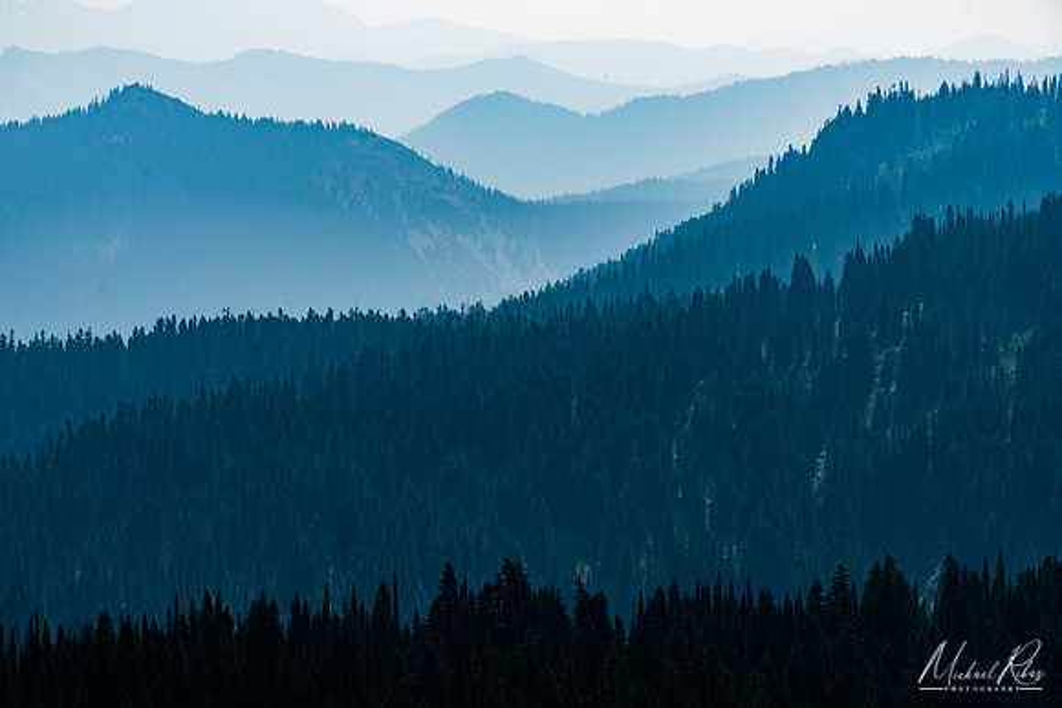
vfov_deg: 11.4
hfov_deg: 17.1
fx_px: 3541
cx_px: 531
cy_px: 354
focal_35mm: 120
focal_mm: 120
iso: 100
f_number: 11
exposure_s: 1/250
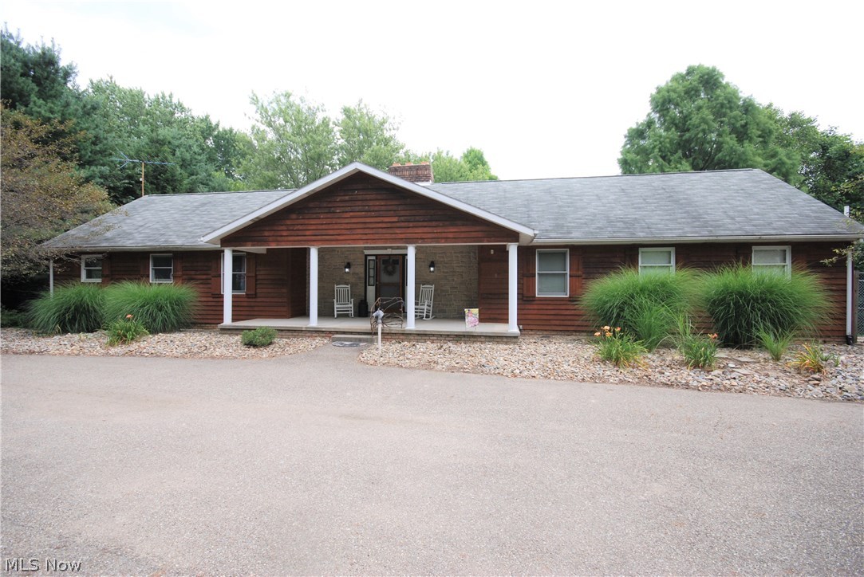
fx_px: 360
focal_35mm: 15
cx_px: 432
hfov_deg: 100.3
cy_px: 288
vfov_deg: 77.4
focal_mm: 10
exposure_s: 1/250
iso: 250
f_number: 8
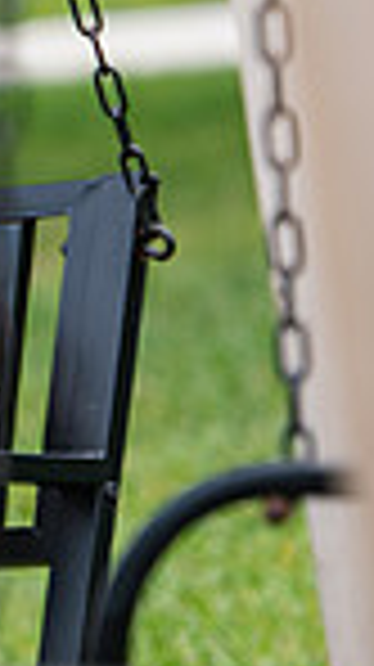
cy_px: 20
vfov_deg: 3.8
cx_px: -568
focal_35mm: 574
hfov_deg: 2.1
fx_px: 10143
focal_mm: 140
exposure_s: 1/500
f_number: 3.2
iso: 160
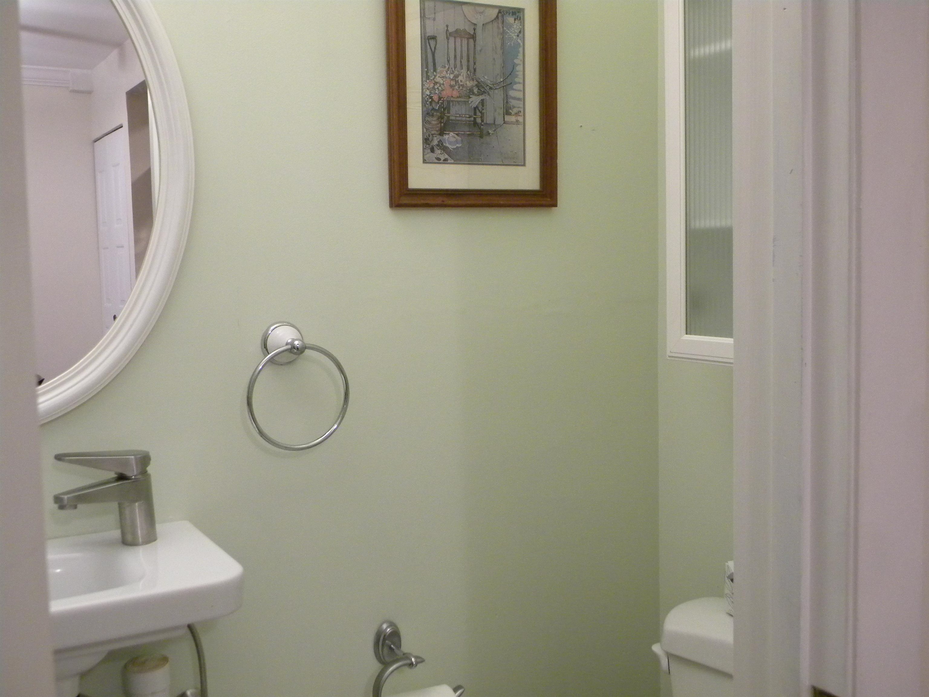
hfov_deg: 51.4
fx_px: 966
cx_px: 464
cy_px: 348
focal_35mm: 36
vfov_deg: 39.7
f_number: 3.7
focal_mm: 6.4
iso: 400
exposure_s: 1/11.5
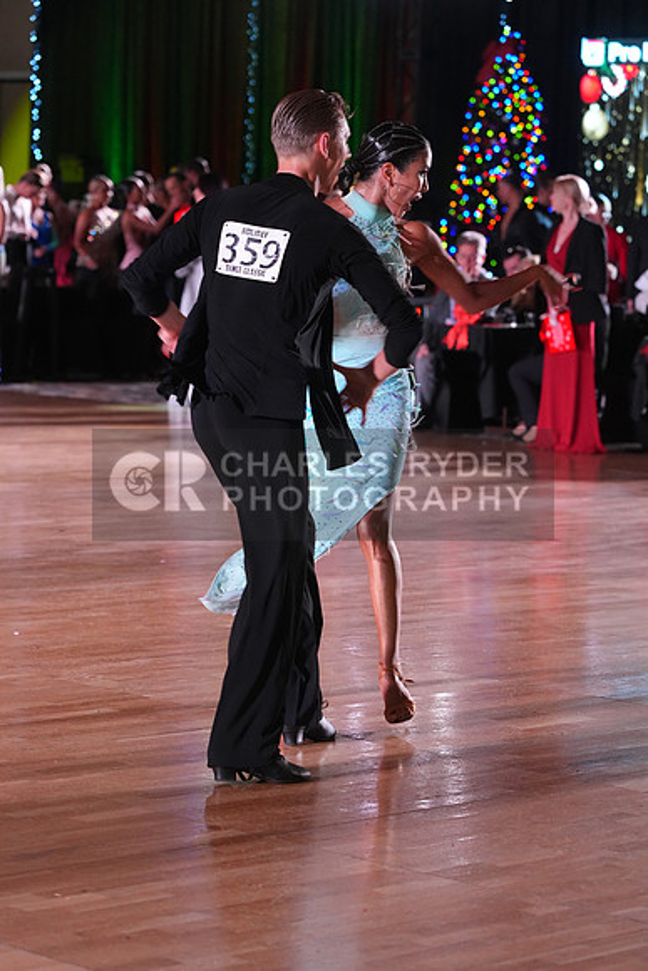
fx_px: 2995
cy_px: 486
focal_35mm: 111
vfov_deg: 18.4
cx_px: 324
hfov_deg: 12.3
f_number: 4.5
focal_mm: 111
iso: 4000
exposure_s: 1/200
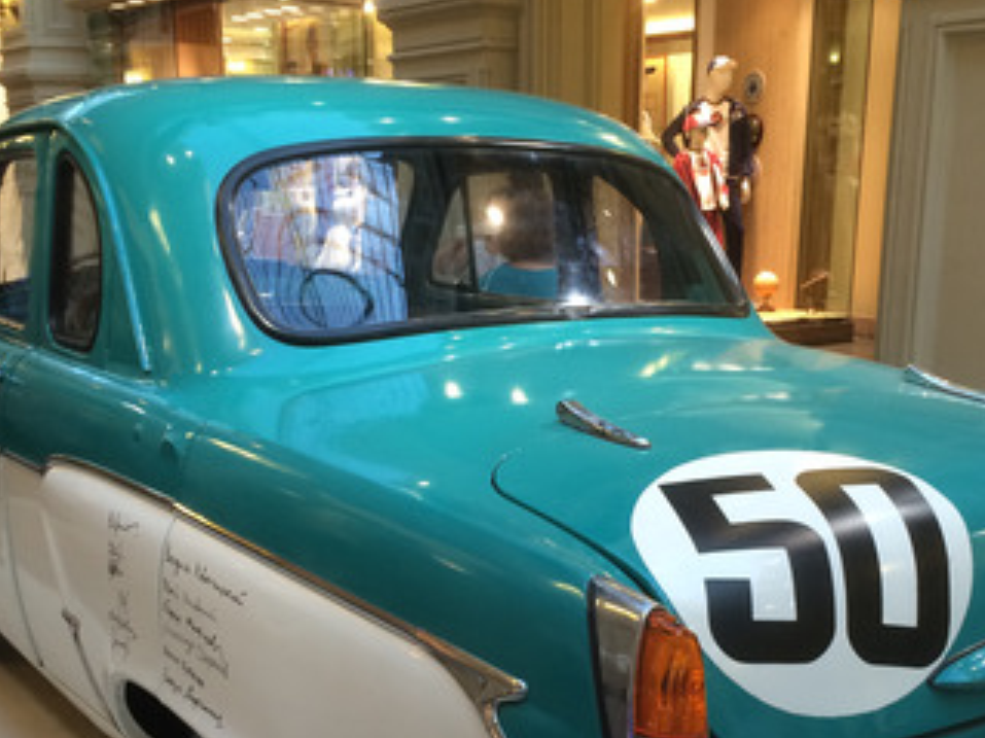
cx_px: 559
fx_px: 1337
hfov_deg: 40.4
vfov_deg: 30.5
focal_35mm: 47
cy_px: 533
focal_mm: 4.12
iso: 64
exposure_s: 1/33
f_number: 2.2
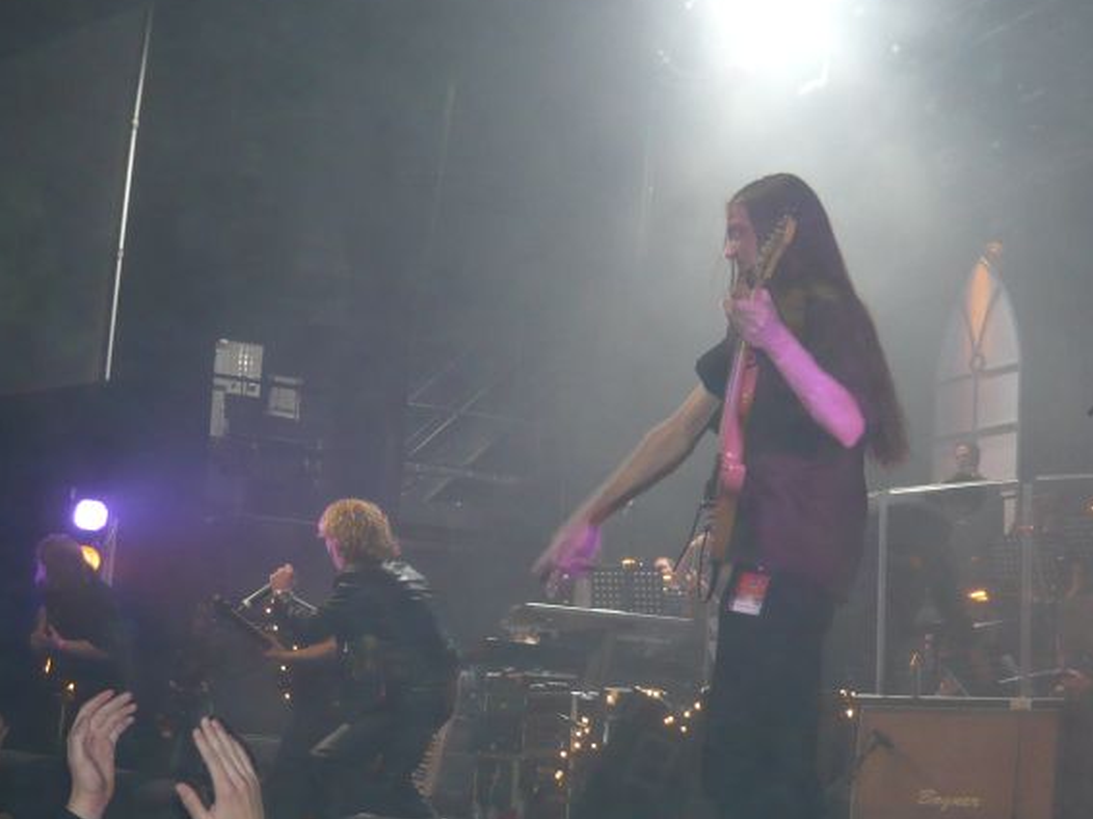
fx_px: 1515
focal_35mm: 48
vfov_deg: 30.1
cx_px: 478
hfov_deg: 39.6
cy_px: 518
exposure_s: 1/30
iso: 200
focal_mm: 5.5
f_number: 3.1
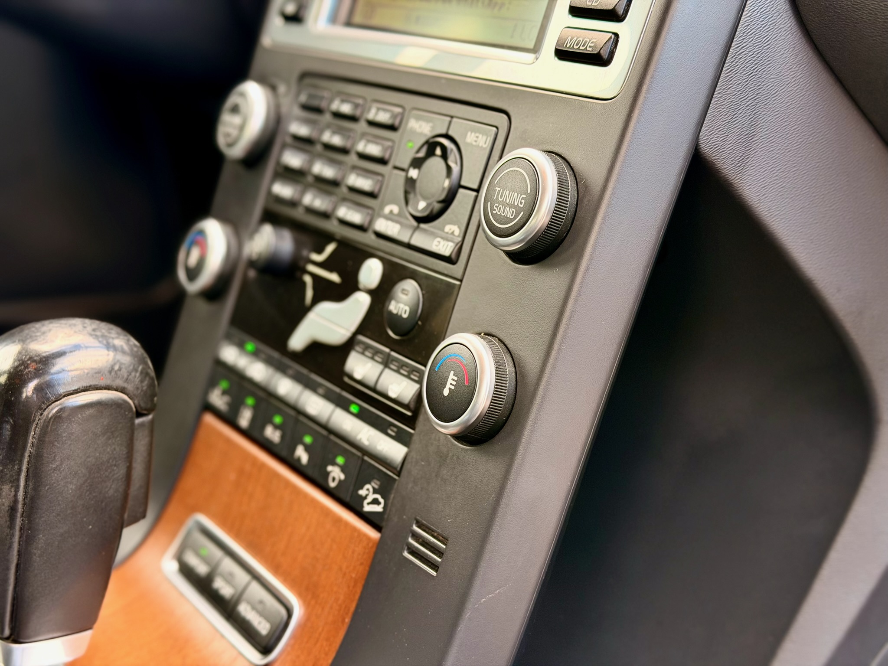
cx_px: 444
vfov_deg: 30.3
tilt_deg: -20.3
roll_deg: +5.0
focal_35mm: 48
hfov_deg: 39.7
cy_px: 333
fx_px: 1231
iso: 200
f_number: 1.78
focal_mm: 6.76
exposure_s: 1/60
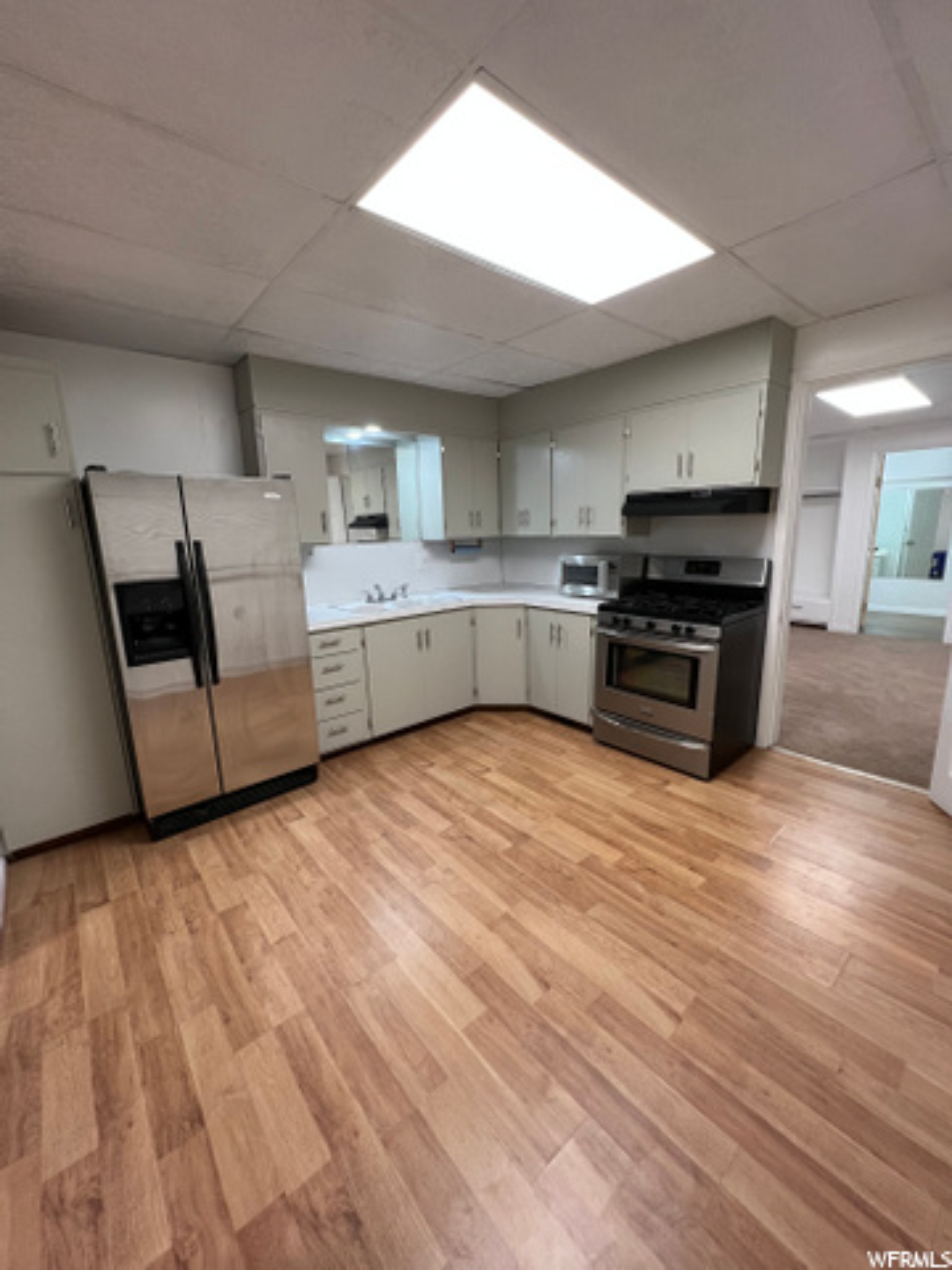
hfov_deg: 89.9
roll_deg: +2.1
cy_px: 635
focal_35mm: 13
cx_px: 476
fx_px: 477
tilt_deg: -11.2
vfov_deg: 106.2
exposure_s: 1/120
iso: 250
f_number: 1.8
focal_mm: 1.57
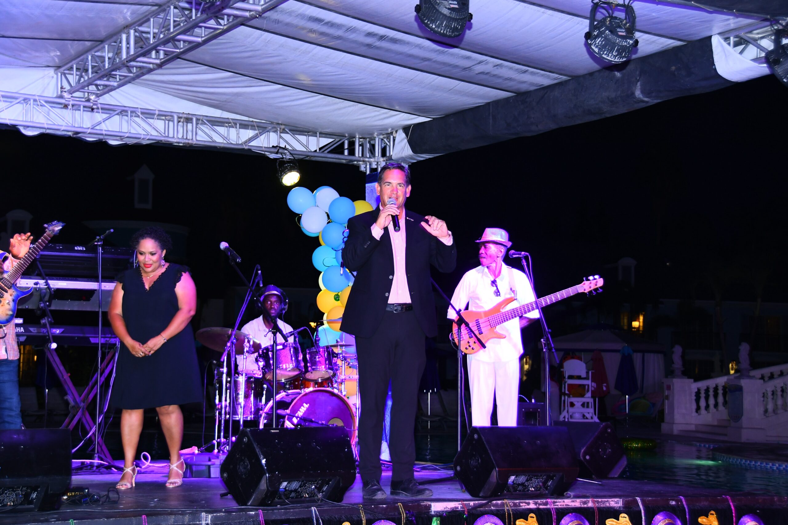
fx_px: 1313
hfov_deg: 33.4
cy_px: 262
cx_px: 394
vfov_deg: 22.6
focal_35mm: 60
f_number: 4.5
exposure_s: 1/40
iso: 800
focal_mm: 40
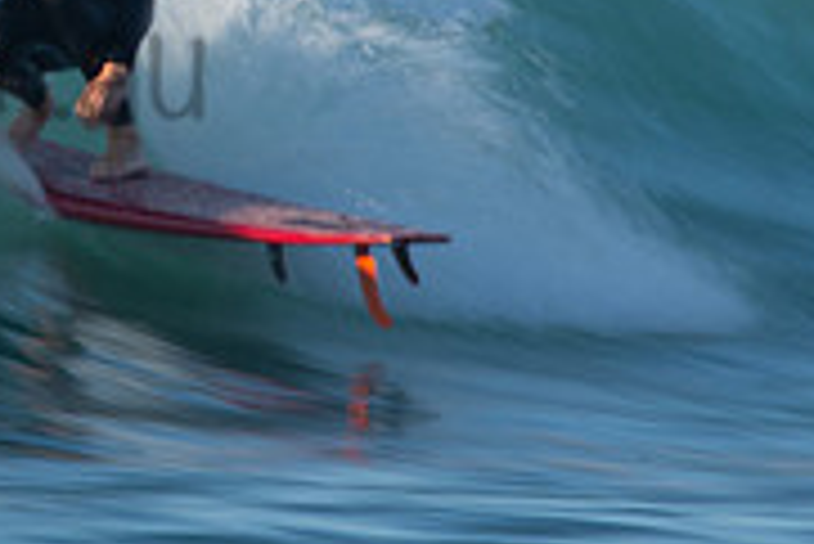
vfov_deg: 0.6
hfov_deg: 0.9
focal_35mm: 2408
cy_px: 16
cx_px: -270
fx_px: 54490
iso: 100
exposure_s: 1/15
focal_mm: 500
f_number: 25
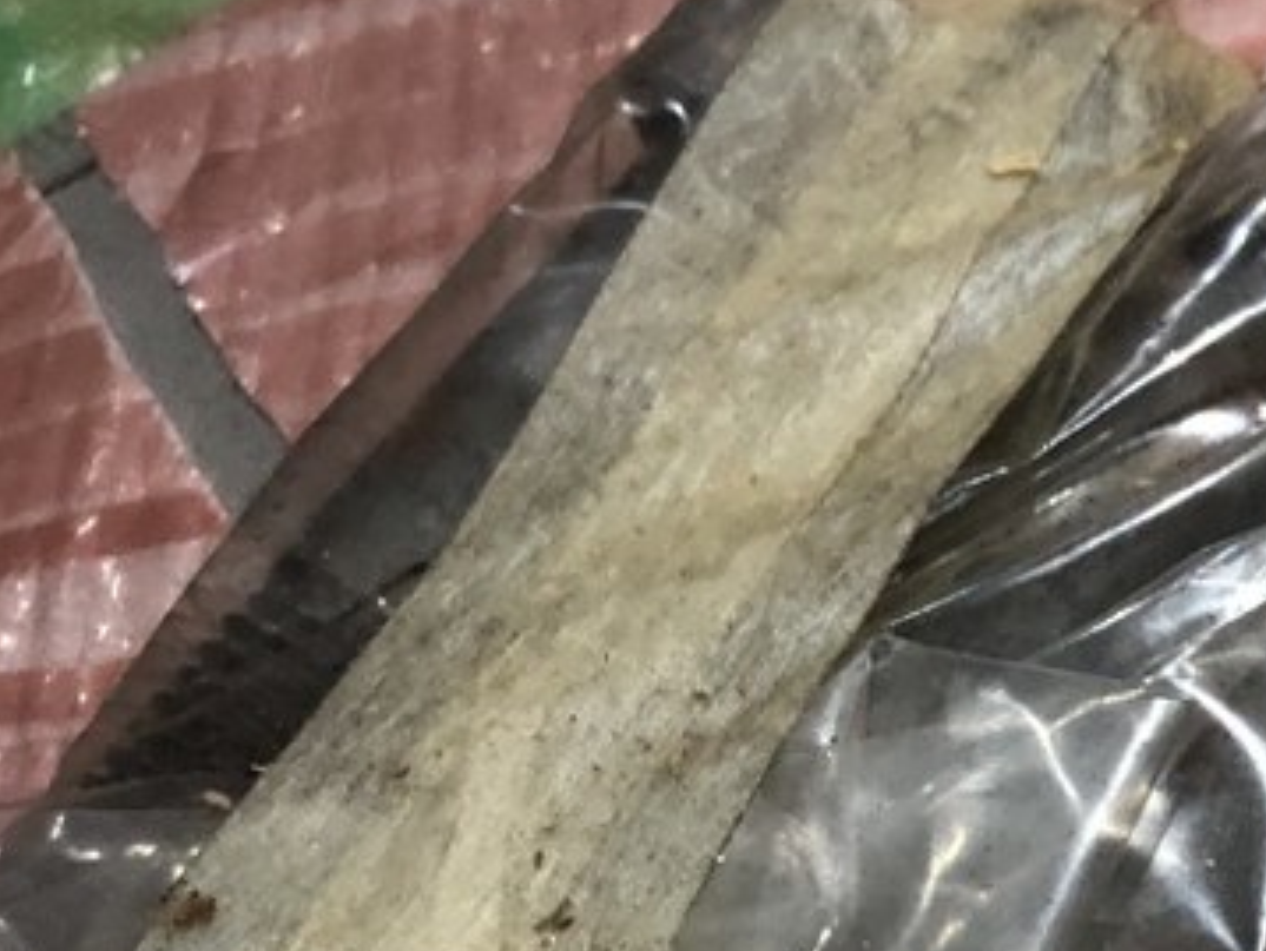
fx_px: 3660
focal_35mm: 100
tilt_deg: -54.2
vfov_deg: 14.7
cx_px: 1602
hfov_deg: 18.4
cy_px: 827
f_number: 1.8
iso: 64
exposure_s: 1/15
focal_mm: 3.99
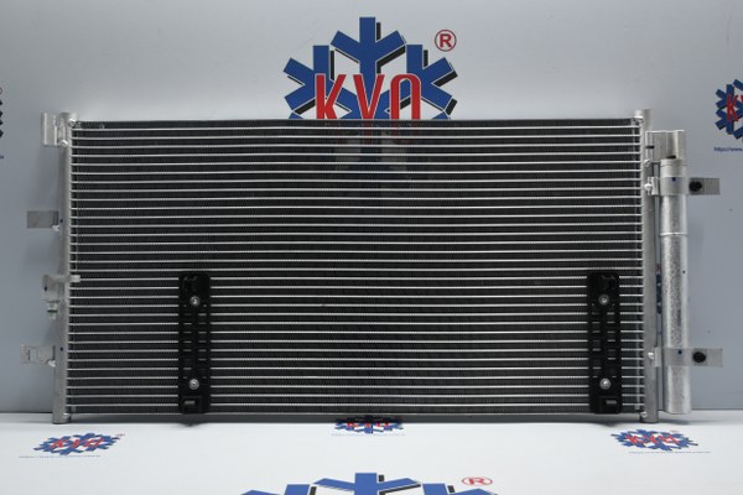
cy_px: 248
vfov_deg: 35.5
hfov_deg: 51.3
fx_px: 774
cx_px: 372
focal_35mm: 38
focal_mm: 25
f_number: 4.2
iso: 200
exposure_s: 1/40
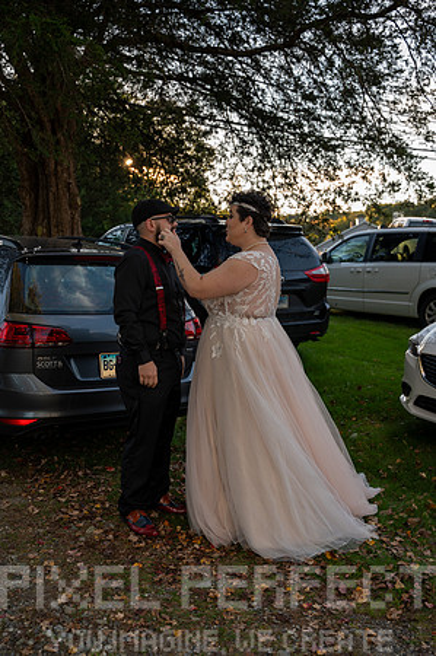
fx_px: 674
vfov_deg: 51.9
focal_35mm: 37
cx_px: 218
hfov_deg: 35.9
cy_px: 328
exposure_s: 1/200
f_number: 4
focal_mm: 37
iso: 160
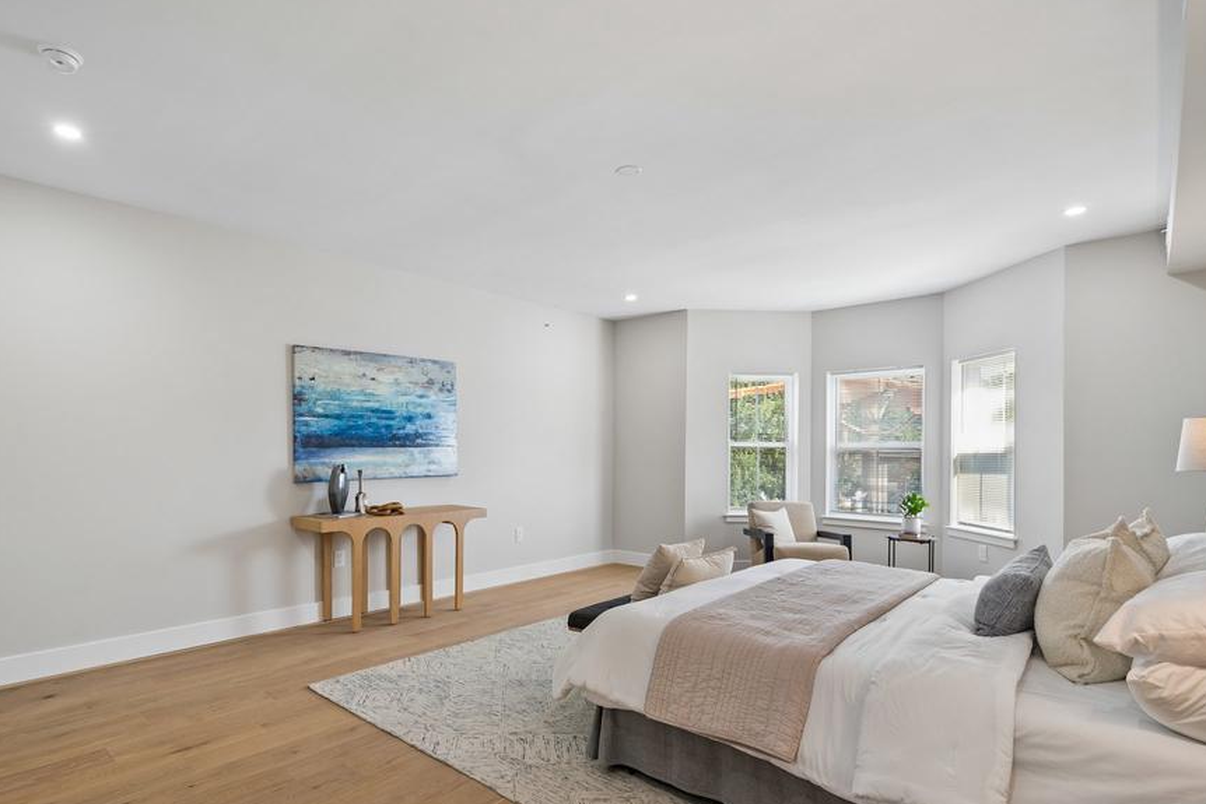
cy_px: 441
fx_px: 637
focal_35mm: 19
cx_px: 532
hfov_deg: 86.5
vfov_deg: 64.4
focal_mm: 16
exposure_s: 1/8
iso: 200
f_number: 4
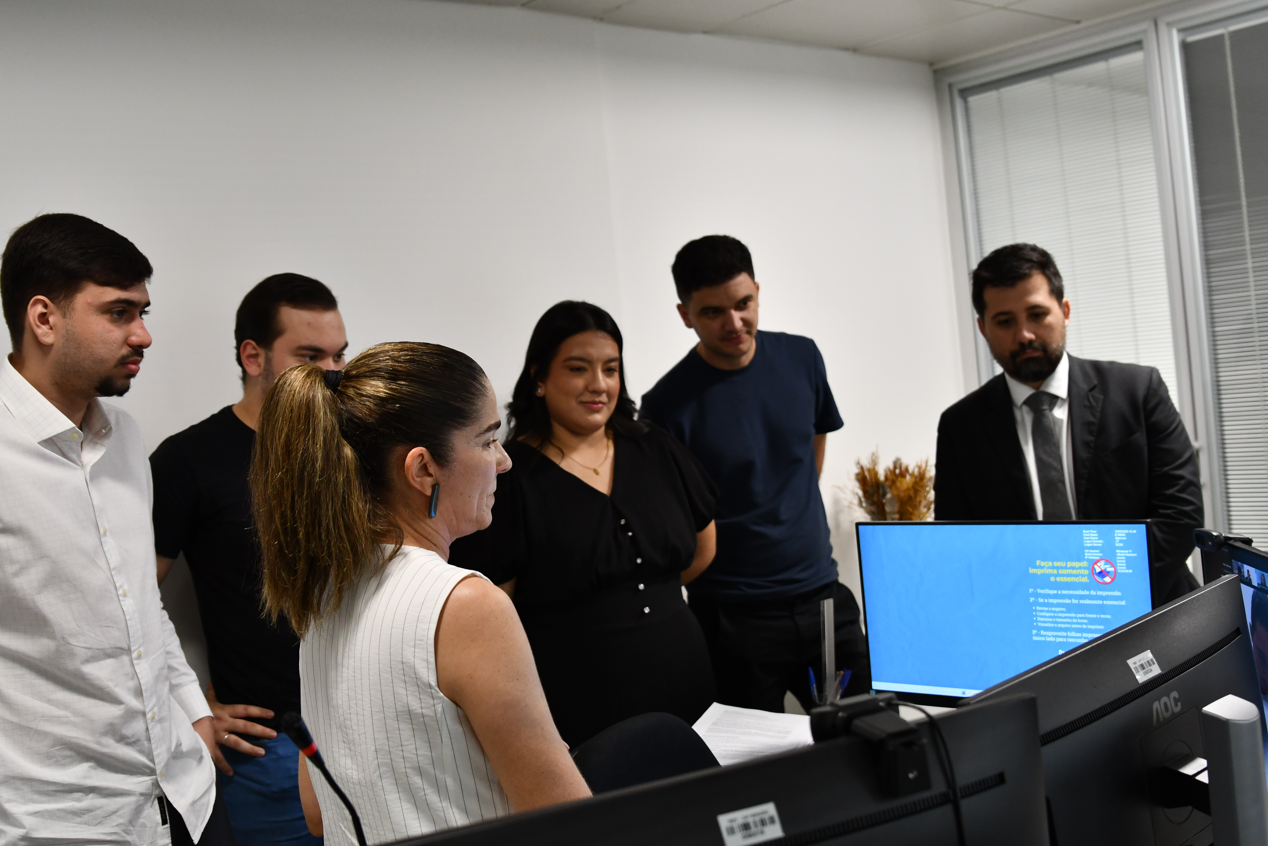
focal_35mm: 38
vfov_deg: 35.1
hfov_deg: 50.7
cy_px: 429
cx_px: 605
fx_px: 1338
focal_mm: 24
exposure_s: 1/200
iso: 800
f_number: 2.8
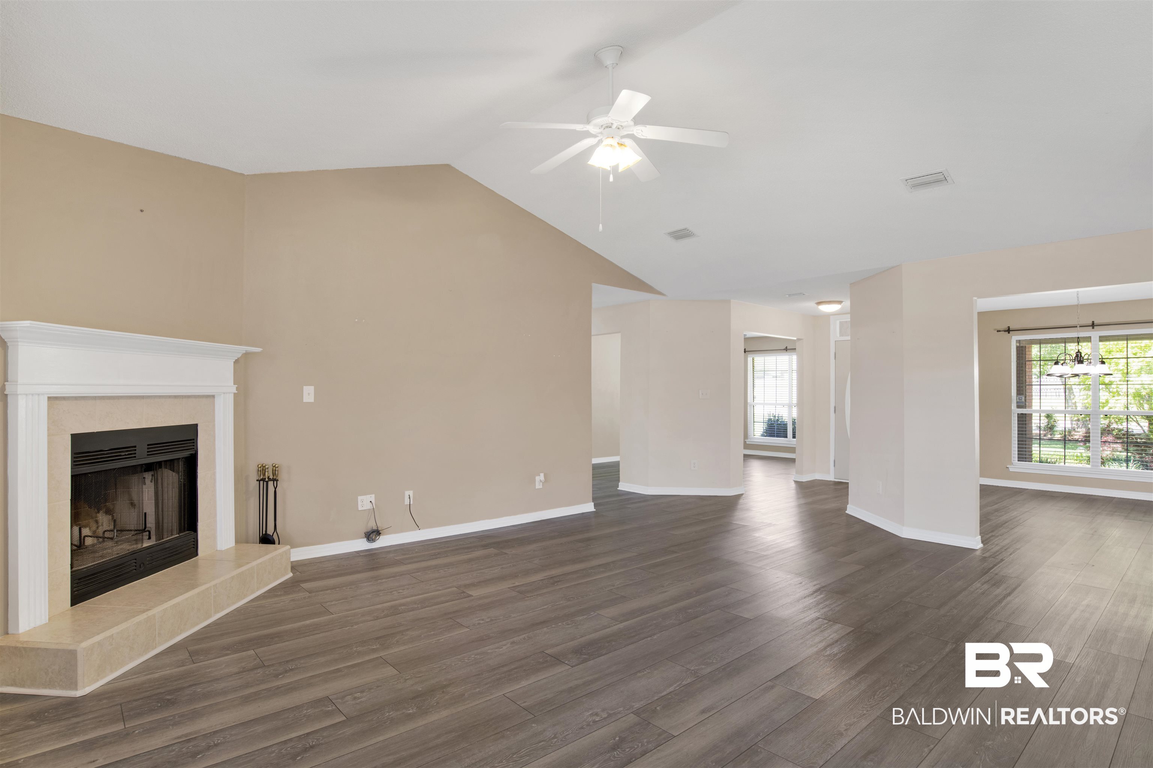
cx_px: 576
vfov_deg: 67.4
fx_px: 576
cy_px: 384
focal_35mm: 18
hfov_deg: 90.0
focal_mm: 18
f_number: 11
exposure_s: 1/10
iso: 200
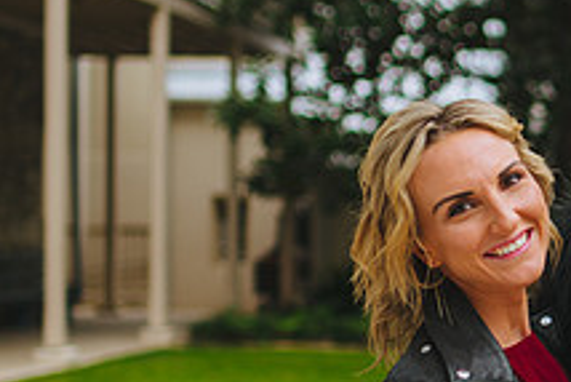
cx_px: 771
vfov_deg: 12.0
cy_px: 246
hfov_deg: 16.8
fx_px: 1809
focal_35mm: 114
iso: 80
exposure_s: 1/1000
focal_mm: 35
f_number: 2
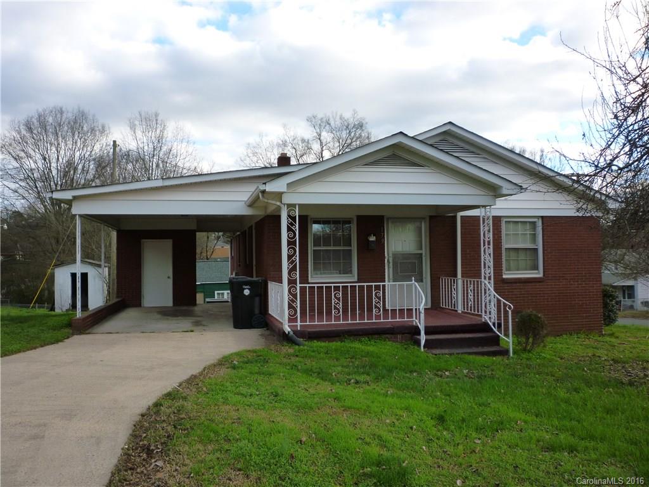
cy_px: 244
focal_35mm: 29
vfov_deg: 48.2
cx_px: 324
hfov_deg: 61.7
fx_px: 544
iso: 125
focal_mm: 5.2
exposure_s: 1/320
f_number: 3.3
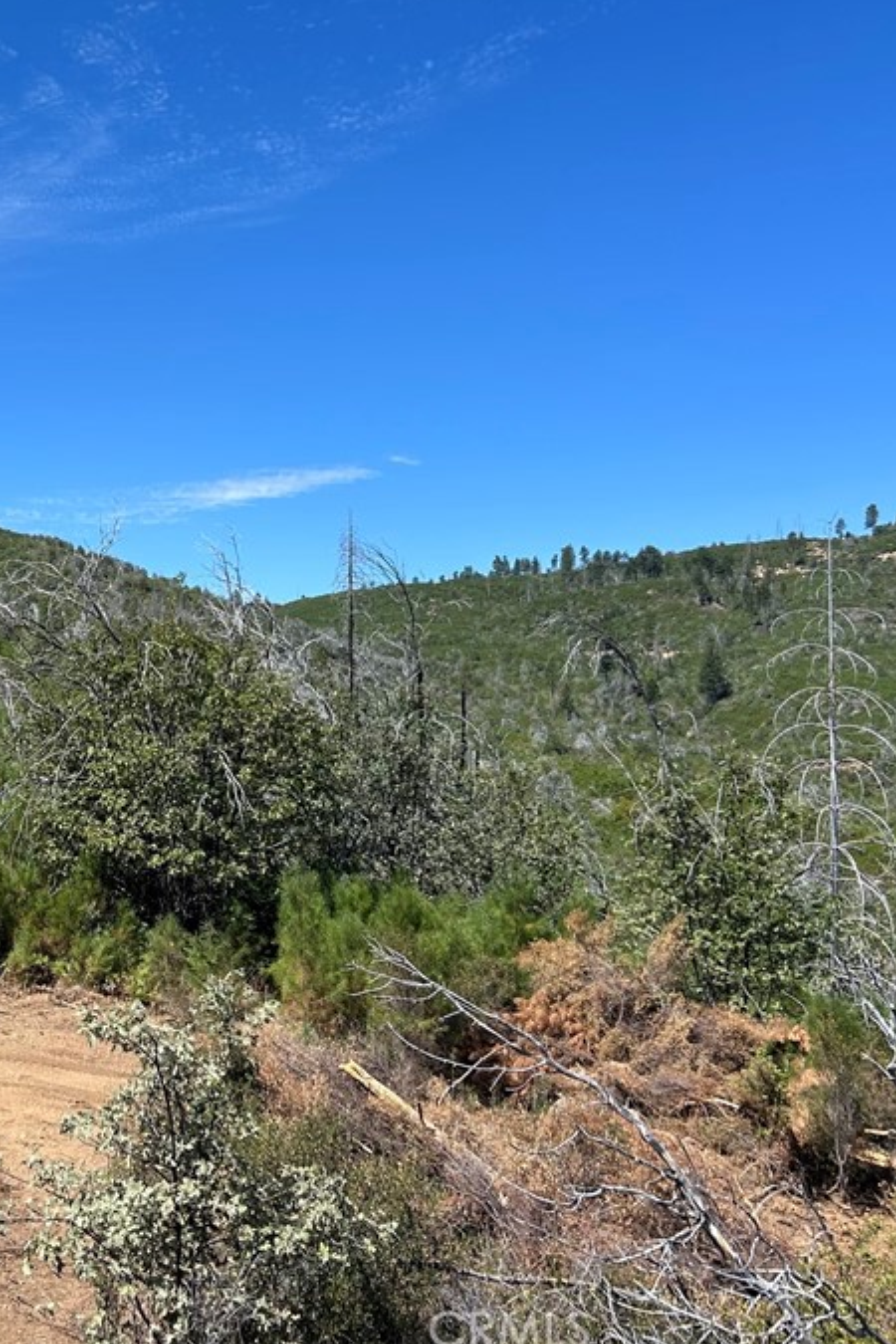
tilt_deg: +4.6
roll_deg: -0.7
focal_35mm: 41
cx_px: -48
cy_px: 593
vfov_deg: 47.3
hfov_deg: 29.9
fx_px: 1531
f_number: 1.5
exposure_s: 1/3257
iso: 50
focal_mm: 5.7
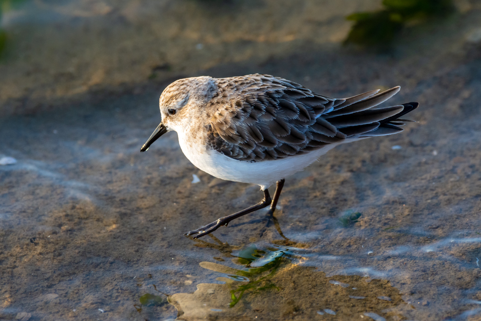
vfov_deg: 2.0
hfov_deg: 3.0
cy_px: 160
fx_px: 9218
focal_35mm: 690
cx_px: 240
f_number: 6.3
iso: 1100
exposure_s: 1/500
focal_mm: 460
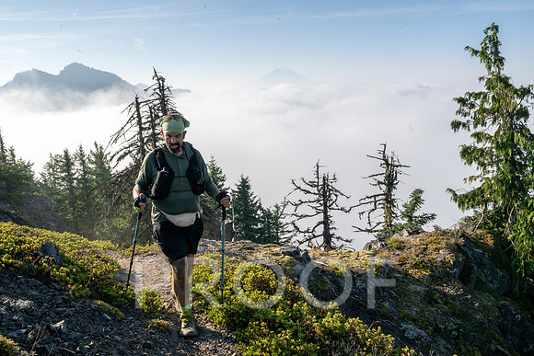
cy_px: 178
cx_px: 267
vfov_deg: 42.3
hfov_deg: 60.3
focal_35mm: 31
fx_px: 460
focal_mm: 31
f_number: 16
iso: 400
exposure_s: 1/320
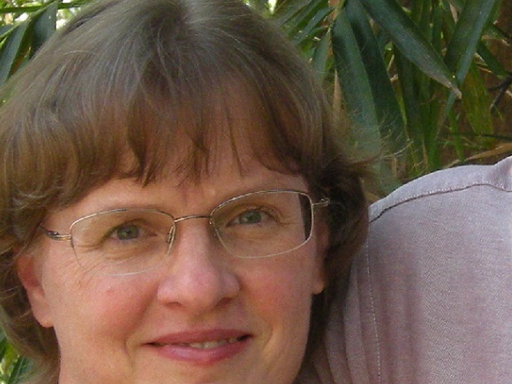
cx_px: 428
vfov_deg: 7.6
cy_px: 234
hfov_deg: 10.1
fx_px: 2899
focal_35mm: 196
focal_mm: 10.1
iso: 175
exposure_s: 1/106
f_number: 4.1
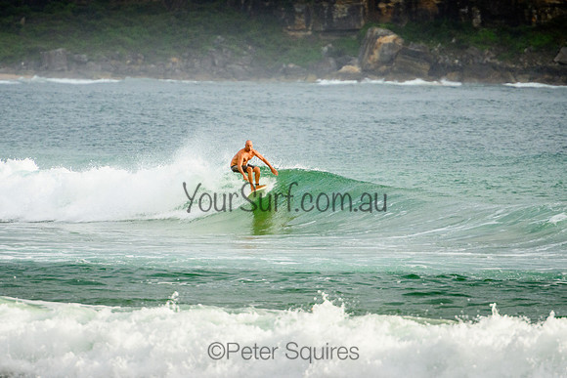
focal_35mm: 550
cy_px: 166
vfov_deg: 2.5
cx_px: 237
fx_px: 8665
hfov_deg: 3.7
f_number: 5.6
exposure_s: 1/2000
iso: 900
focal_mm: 400
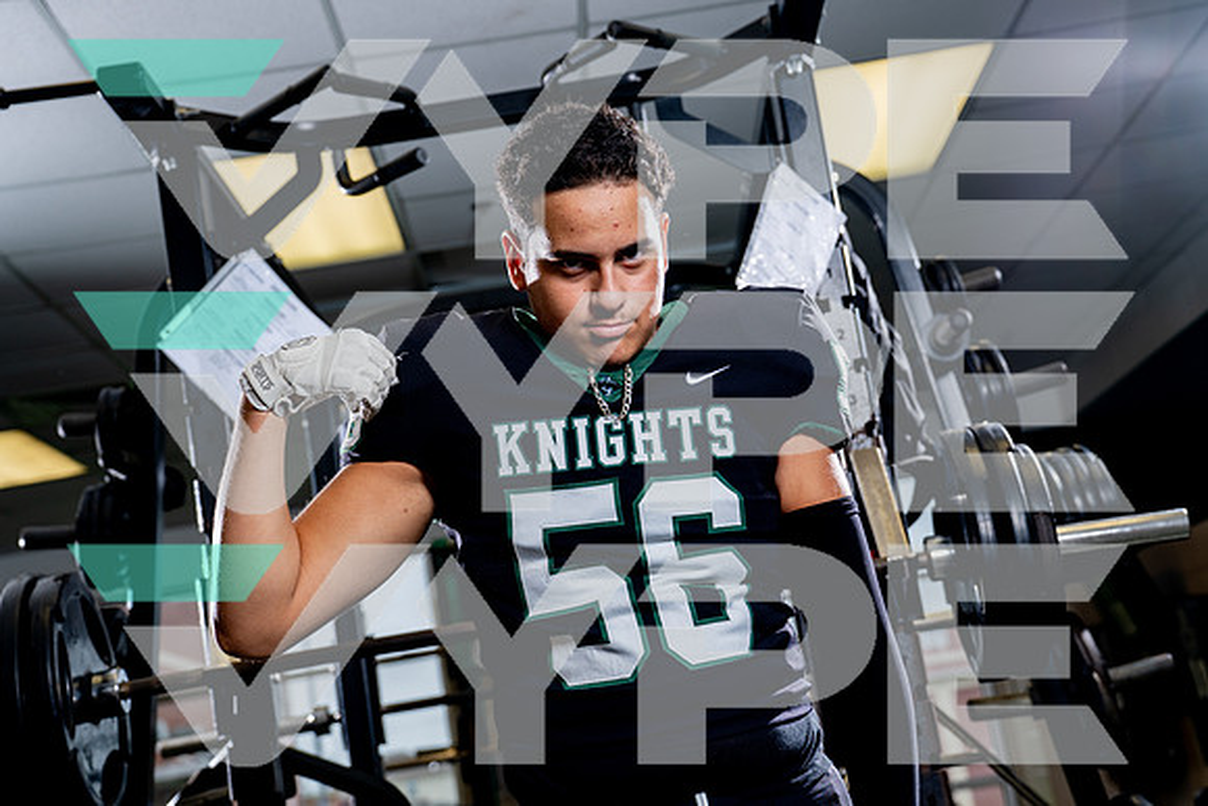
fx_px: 1993
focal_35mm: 59
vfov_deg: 22.9
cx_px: 604
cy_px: 403
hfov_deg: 33.7
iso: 100
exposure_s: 1/250
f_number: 4
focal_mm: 56
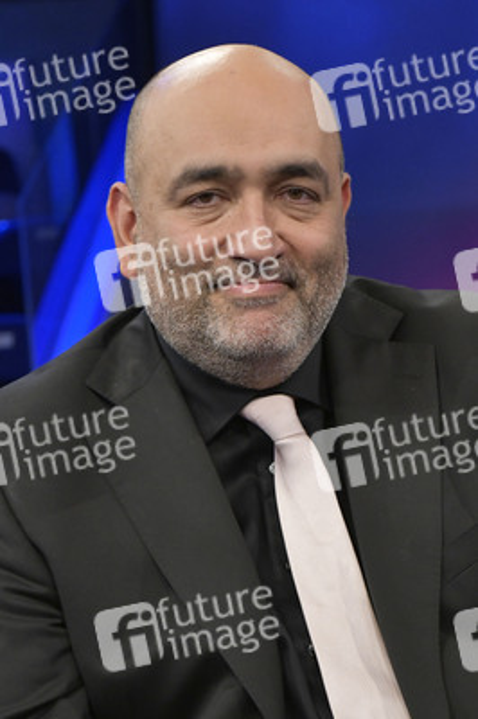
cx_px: 239
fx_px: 1237
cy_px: 360
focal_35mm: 62
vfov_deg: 32.4
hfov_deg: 21.9
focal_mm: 62
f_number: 5.6
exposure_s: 1/200
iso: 2500
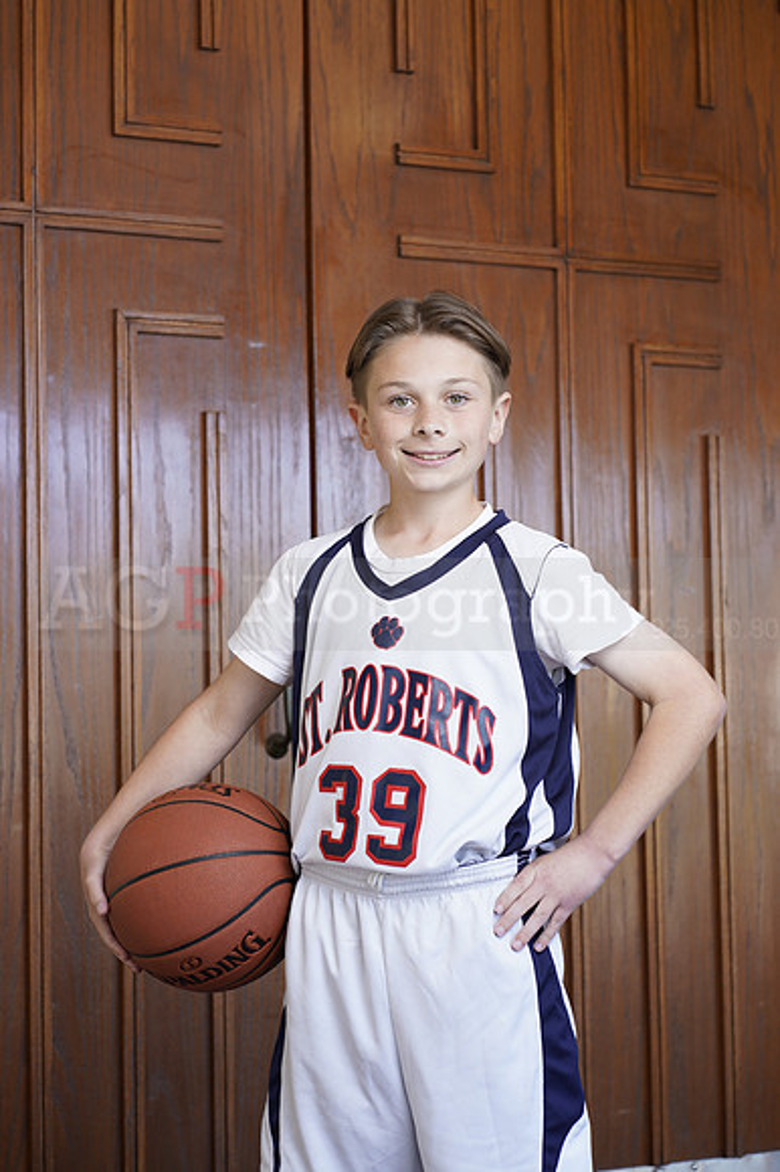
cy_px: 586
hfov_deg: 16.1
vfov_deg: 23.9
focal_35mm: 85
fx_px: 2766
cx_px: 390
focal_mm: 85
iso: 200
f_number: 5.6
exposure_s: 1/60
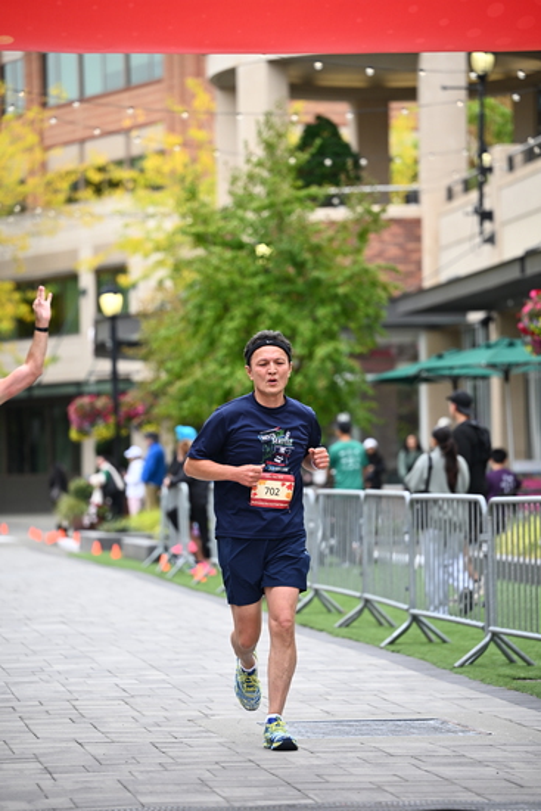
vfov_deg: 16.4
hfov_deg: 11.0
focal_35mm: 125
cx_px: 270
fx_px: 2816
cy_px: 406
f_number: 2.8
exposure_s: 1/2000
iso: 640
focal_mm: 125
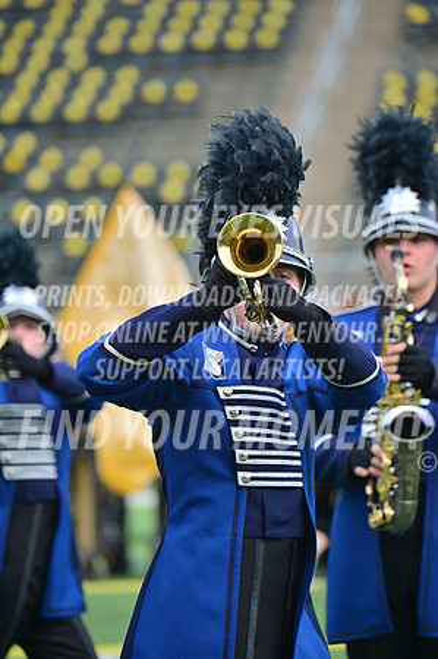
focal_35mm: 300
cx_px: 219
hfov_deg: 4.6
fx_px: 5487
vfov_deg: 6.9
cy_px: 330
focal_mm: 300
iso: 200
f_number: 5.6
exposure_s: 1/640
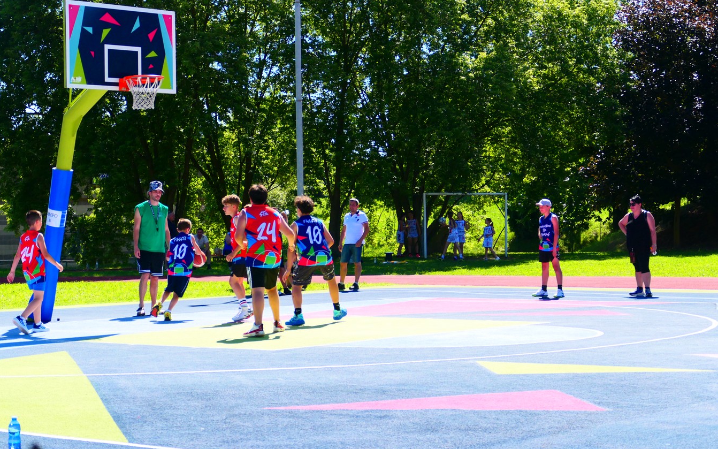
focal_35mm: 82
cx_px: 358
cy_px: 218
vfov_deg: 15.9
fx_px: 1605
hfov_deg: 25.2
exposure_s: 1/2000
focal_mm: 29.24
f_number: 3.7
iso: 400
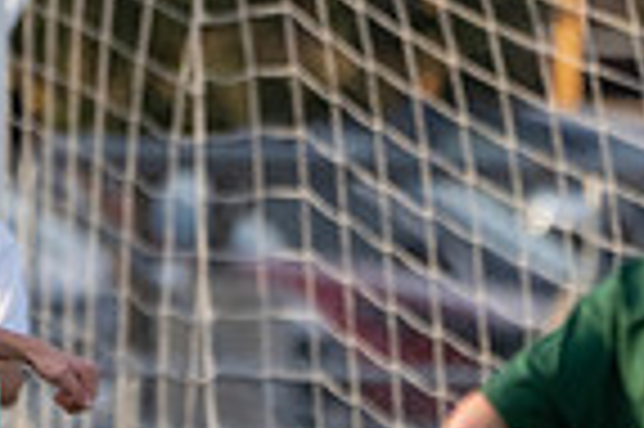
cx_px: -197
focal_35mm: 2610
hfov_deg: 0.8
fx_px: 46636
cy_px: 356
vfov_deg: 0.5
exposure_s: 1/1250
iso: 800
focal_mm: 400
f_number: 5.6
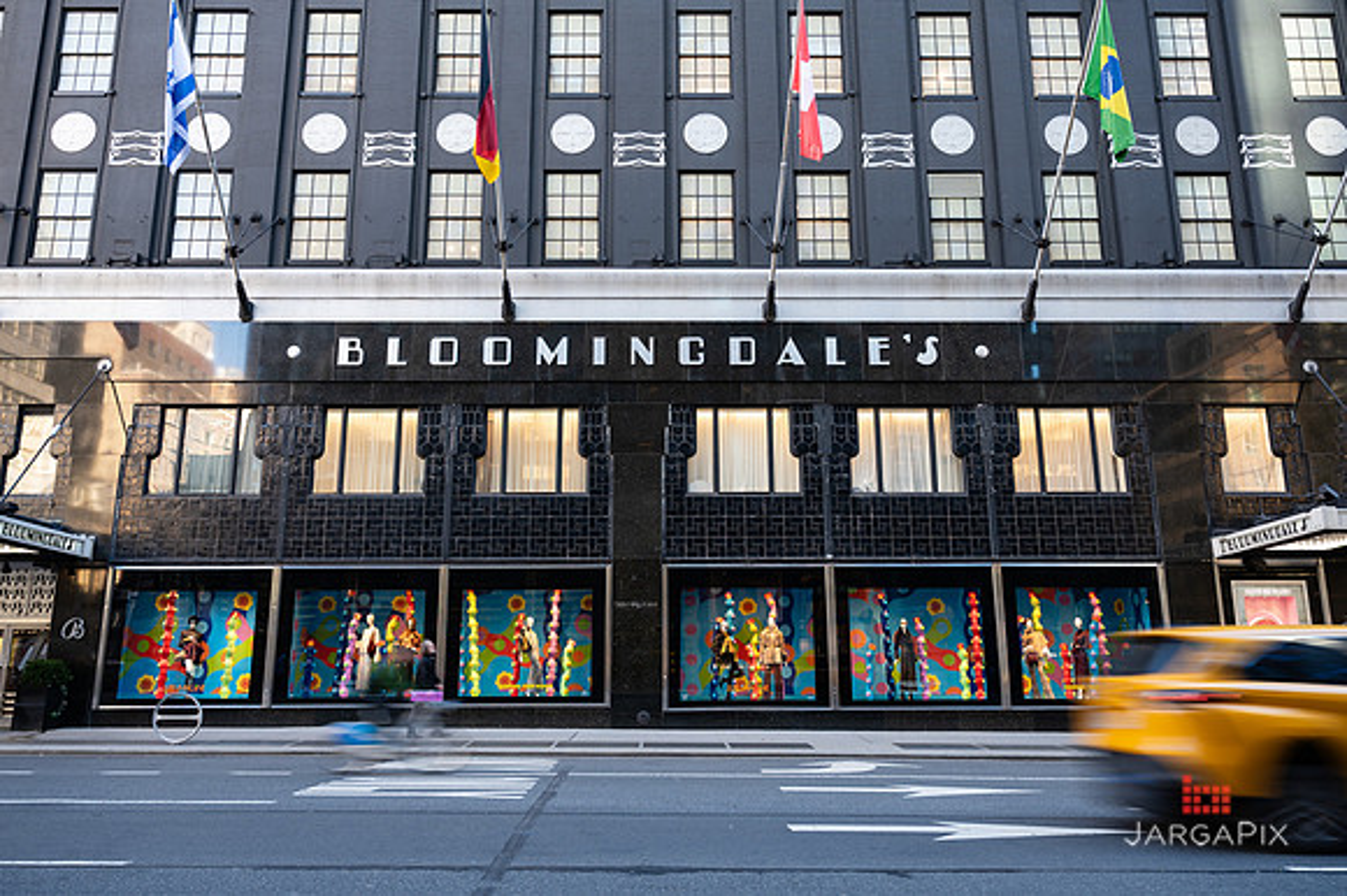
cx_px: 671
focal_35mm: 25
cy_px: 456
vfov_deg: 51.0
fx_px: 940
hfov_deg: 71.2
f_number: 5
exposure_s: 1/15
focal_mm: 24
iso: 100
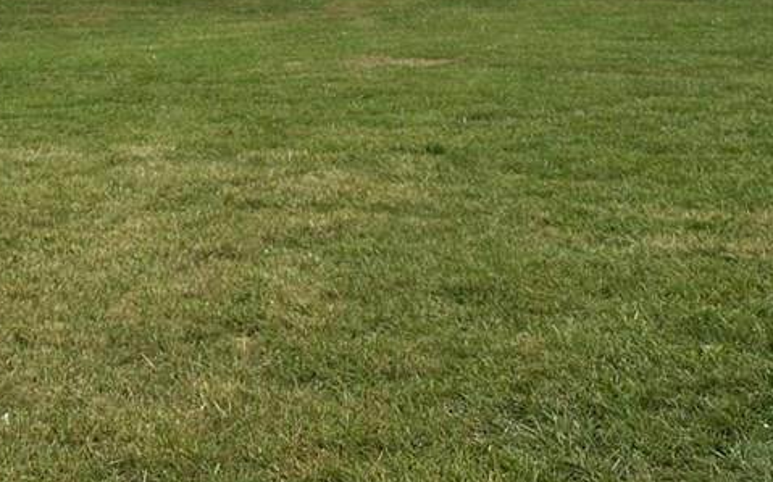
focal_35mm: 68
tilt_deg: +2.1
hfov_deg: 29.8
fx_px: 1432
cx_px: 208
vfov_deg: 17.7
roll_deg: -1.5
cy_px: -175
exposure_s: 1/3472
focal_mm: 6.86
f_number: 1.78
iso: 80
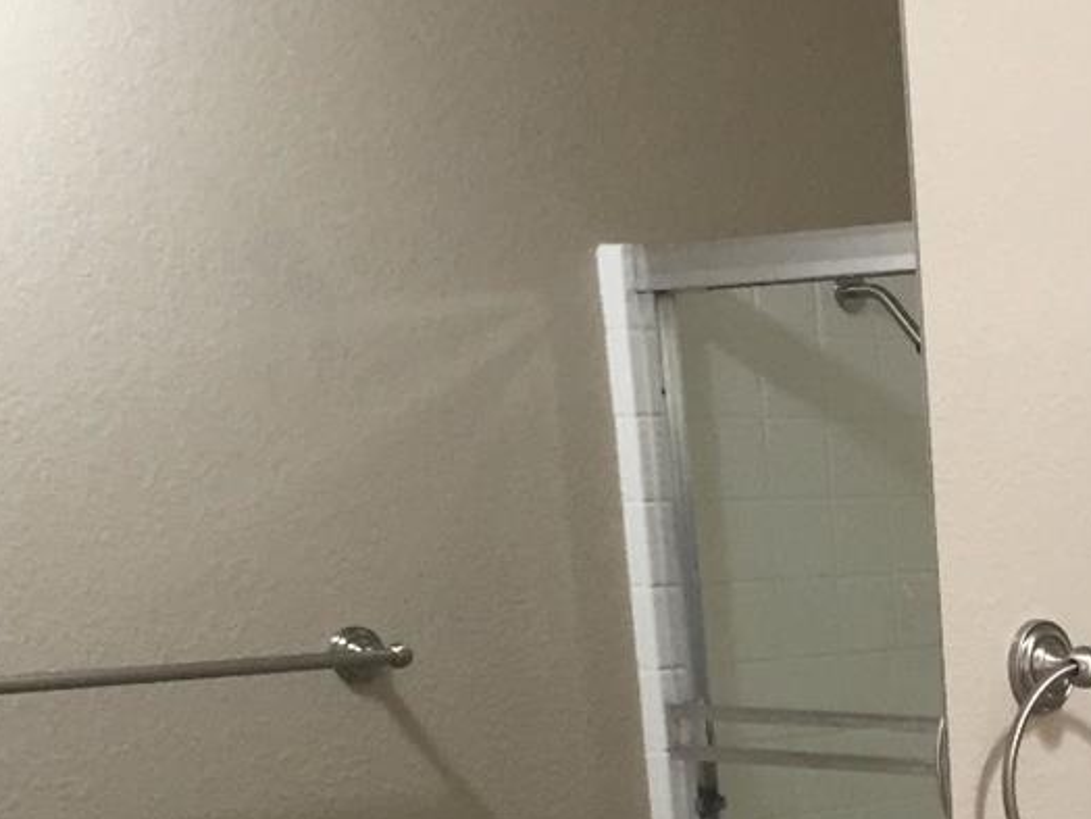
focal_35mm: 83
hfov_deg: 21.3
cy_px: 1048
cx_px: 1416
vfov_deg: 16.8
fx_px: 2616
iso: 100
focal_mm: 4.15
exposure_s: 1/30
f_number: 2.2
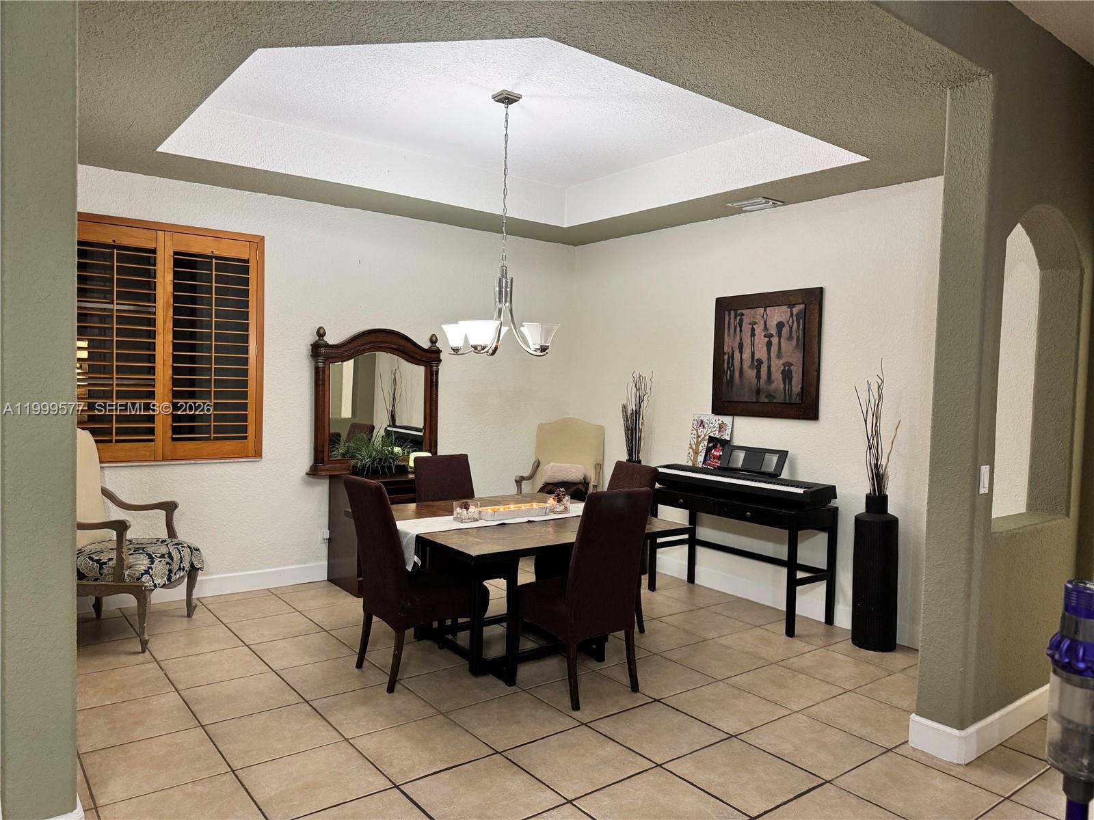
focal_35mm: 24
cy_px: 410
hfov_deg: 71.6
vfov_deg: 56.8
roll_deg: -1.4
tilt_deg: -3.6
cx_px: 547
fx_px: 758
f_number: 1.78
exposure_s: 1/60
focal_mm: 6.76
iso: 320
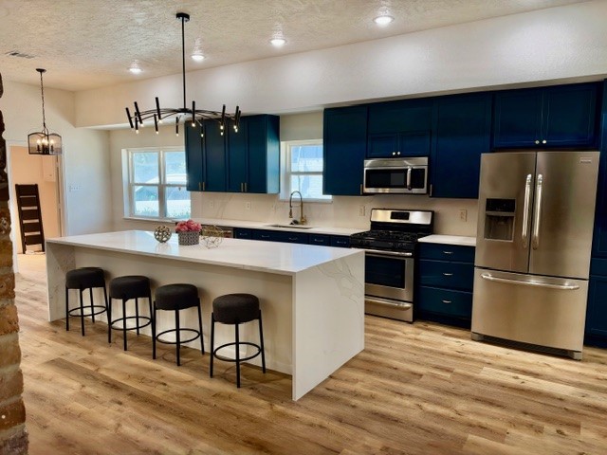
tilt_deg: -6.2
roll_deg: -0.1
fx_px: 421
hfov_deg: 71.6
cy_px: 228
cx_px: 304
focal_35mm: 24
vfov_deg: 56.8
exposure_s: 1/165
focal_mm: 6.93
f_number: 1.8
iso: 160
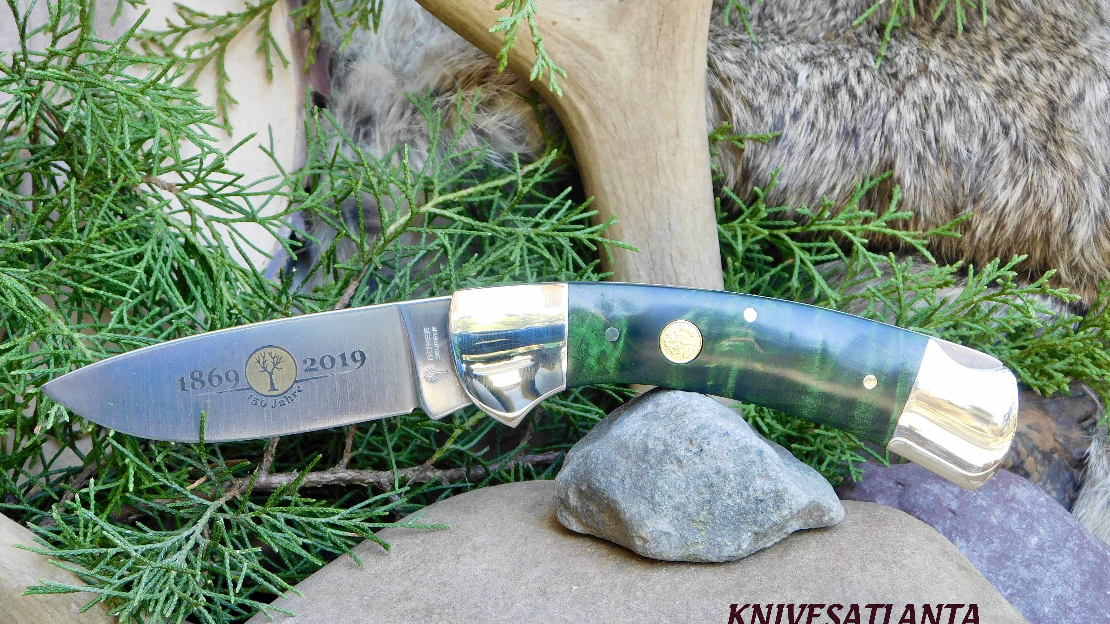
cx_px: 555
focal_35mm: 78
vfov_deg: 15.5
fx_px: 2296
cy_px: 293
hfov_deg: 27.2
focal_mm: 12.6
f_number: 4.3
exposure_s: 1/30
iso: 140
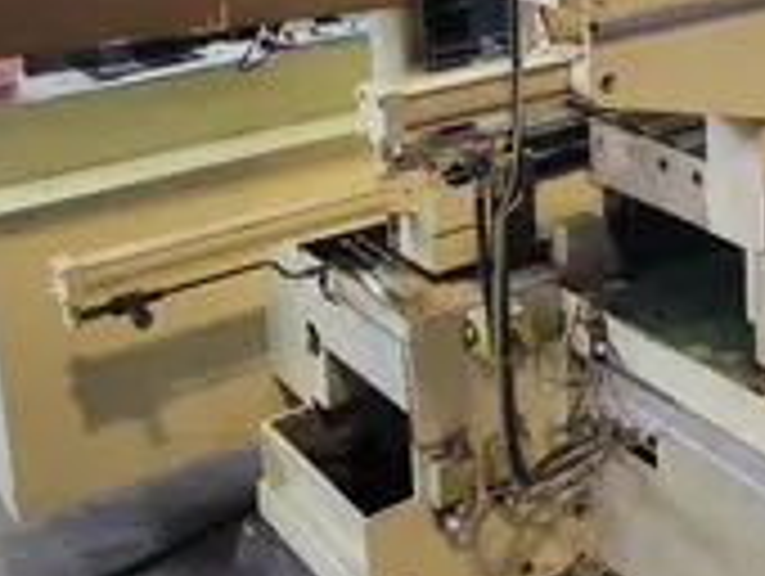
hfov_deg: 30.4
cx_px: 675
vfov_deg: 23.2
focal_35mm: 61
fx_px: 1350
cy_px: 9
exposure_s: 1/40
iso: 400
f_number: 1.8
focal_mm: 5.4
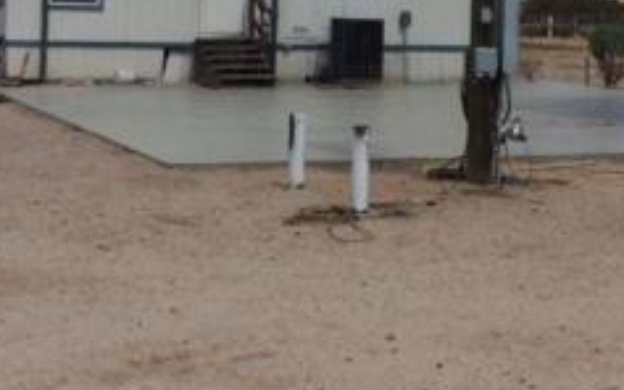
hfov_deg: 24.7
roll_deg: -1.5
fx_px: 1411
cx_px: 448
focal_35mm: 83
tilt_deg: +0.7
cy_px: -18
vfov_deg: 15.4
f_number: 2.2
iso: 32
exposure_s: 1/3731
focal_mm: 4.15
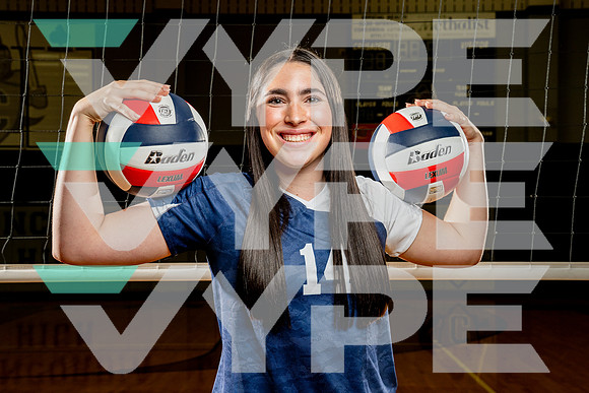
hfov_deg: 35.1
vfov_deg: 23.8
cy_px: 194
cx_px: 295
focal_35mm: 57
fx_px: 932
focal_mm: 53
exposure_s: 1/250
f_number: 8
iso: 1000
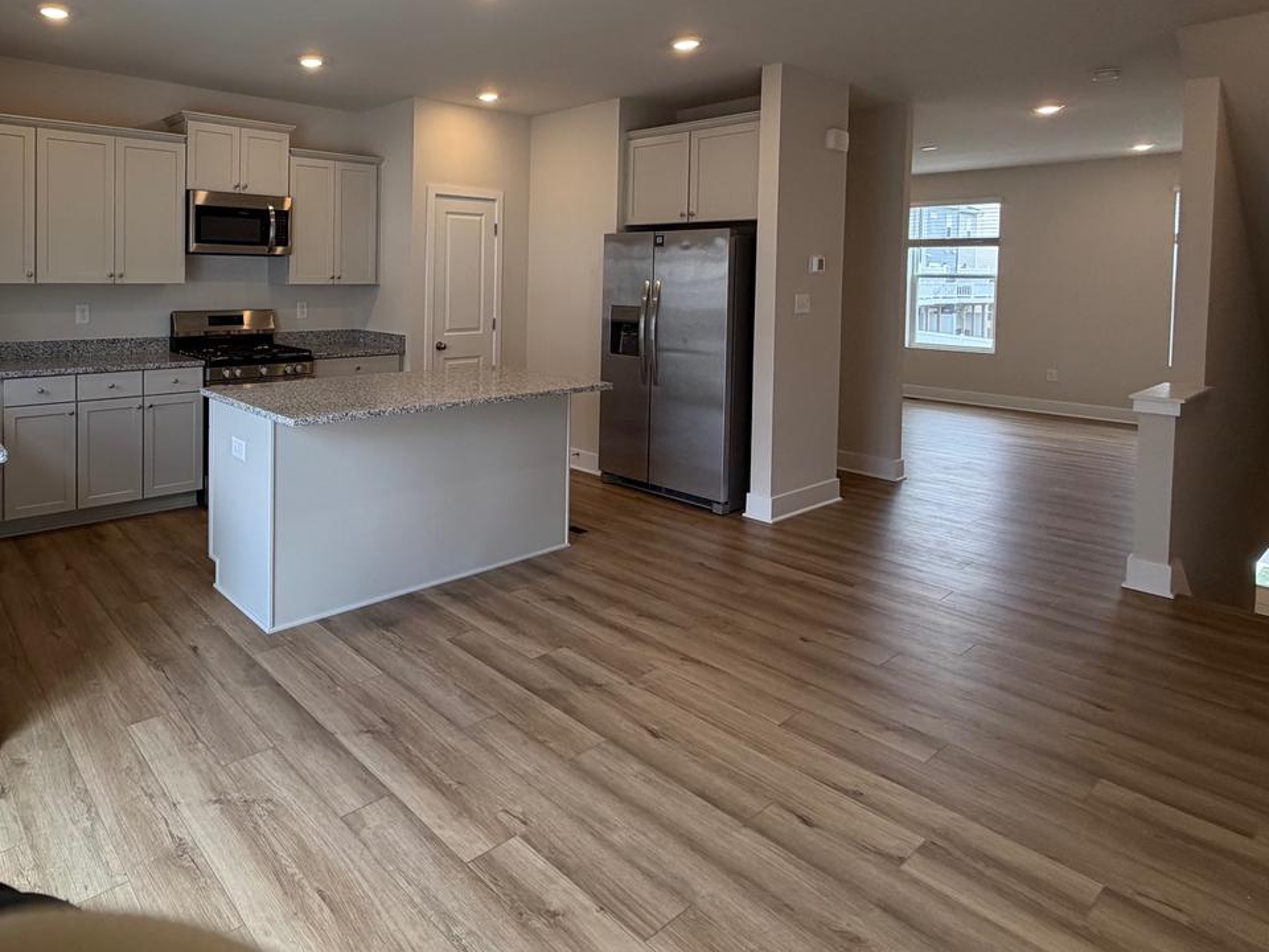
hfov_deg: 74.8
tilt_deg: -1.6
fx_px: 770
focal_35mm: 21
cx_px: 360
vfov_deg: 61.4
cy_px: 292
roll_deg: -0.3
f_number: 2.2
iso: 100
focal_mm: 2.22
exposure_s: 1/120
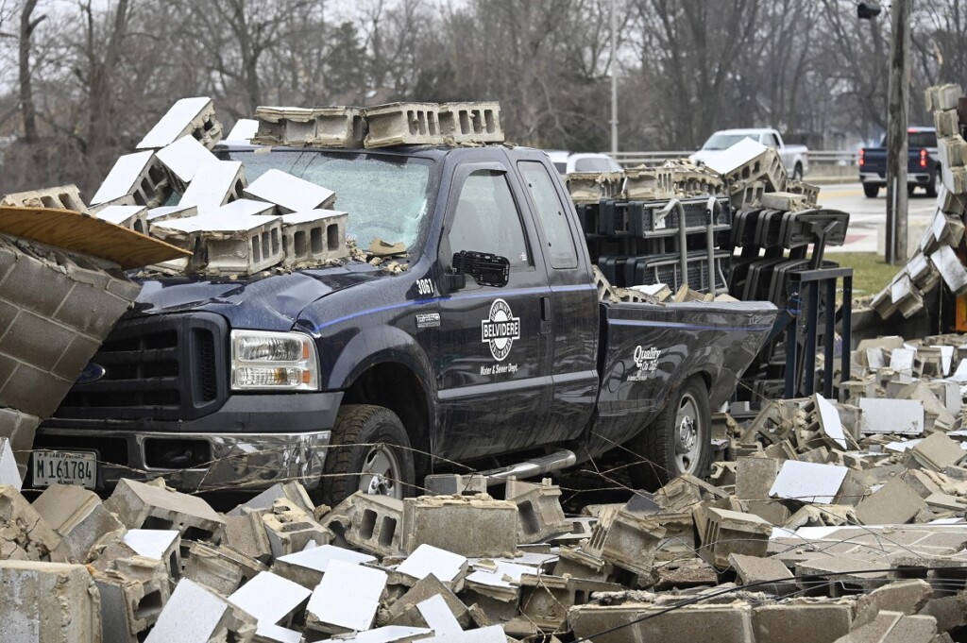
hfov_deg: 18.3
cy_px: 322
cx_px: 484
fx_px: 3006
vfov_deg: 12.2
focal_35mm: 112
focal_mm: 112
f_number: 7.1
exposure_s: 1/1250
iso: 1250
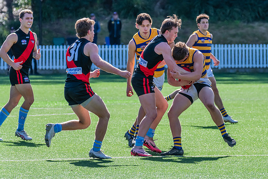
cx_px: 184
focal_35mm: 442
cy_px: 90
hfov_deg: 4.7
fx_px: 3290
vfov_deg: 3.1
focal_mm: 320
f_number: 10
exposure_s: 1/1250
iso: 800
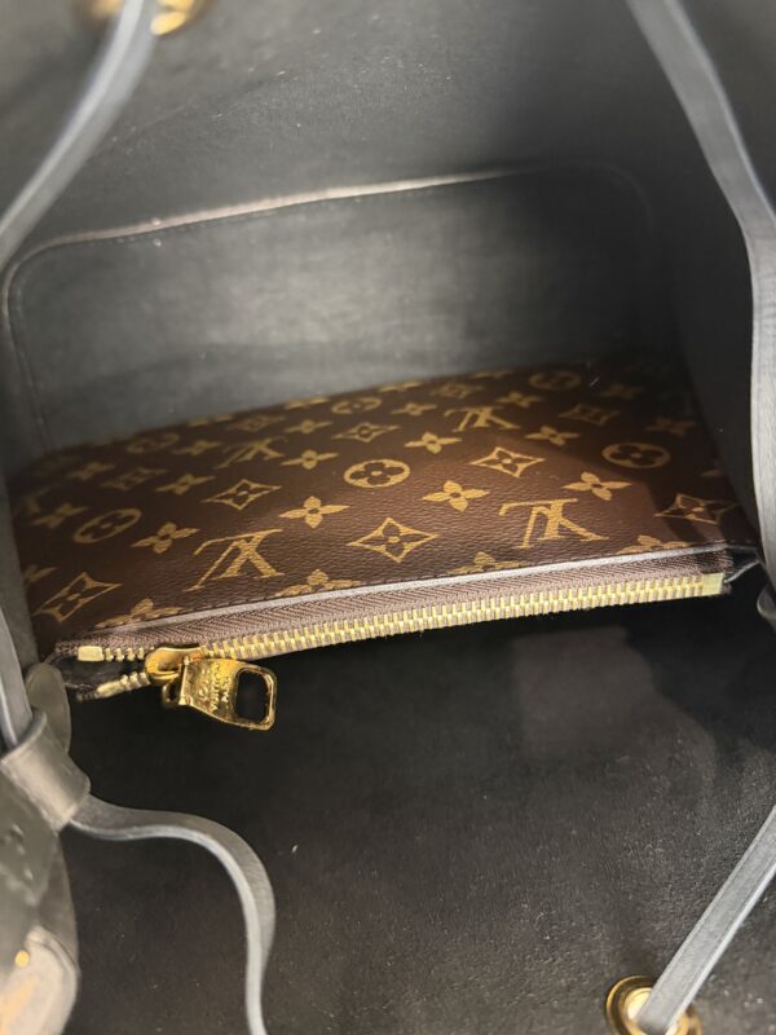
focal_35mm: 24
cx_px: 388
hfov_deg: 56.8
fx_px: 717
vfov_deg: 71.6
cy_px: 518
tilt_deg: -45.3
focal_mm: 6.76
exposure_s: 1/30
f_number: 1.78
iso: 800
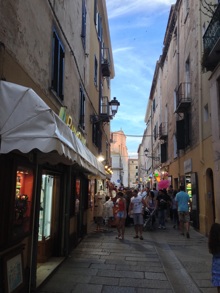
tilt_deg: +7.9
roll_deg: +0.9
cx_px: 110
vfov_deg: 52.6
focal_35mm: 35
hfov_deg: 40.7
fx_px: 297
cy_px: 146
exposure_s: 1/120
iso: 80
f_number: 2.4
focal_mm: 4.28
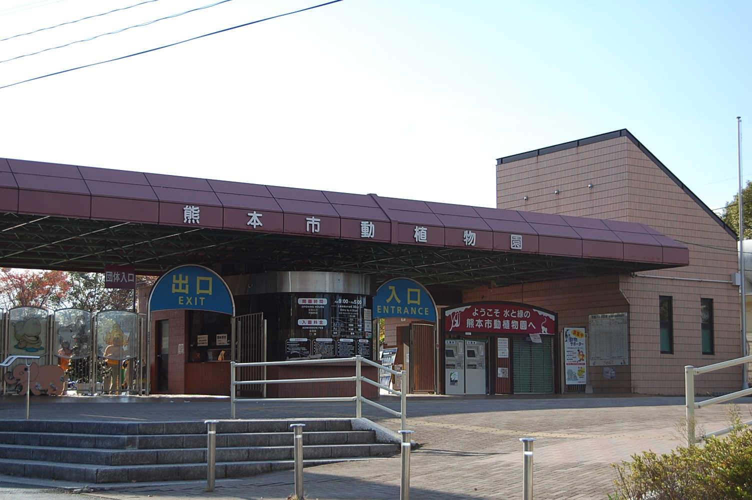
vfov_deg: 22.6
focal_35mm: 60
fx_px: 1252
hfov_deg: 33.4
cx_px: 376
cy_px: 250
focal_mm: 40
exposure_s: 1/500
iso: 200
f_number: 5.6
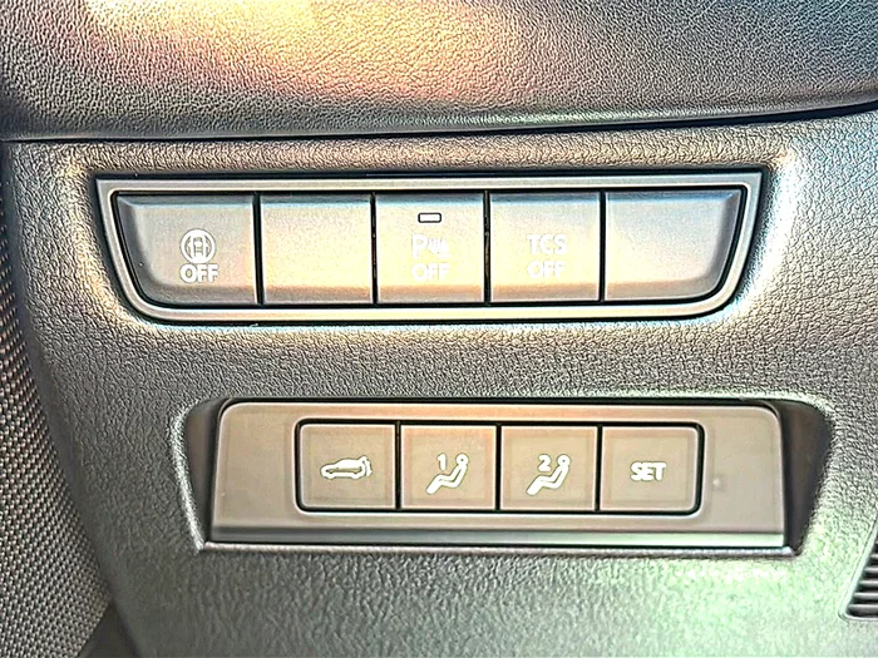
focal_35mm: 44
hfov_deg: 42.9
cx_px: 439
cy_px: 329
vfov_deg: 32.9
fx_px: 1116
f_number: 1.78
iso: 100
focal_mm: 6.86
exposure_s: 1/40
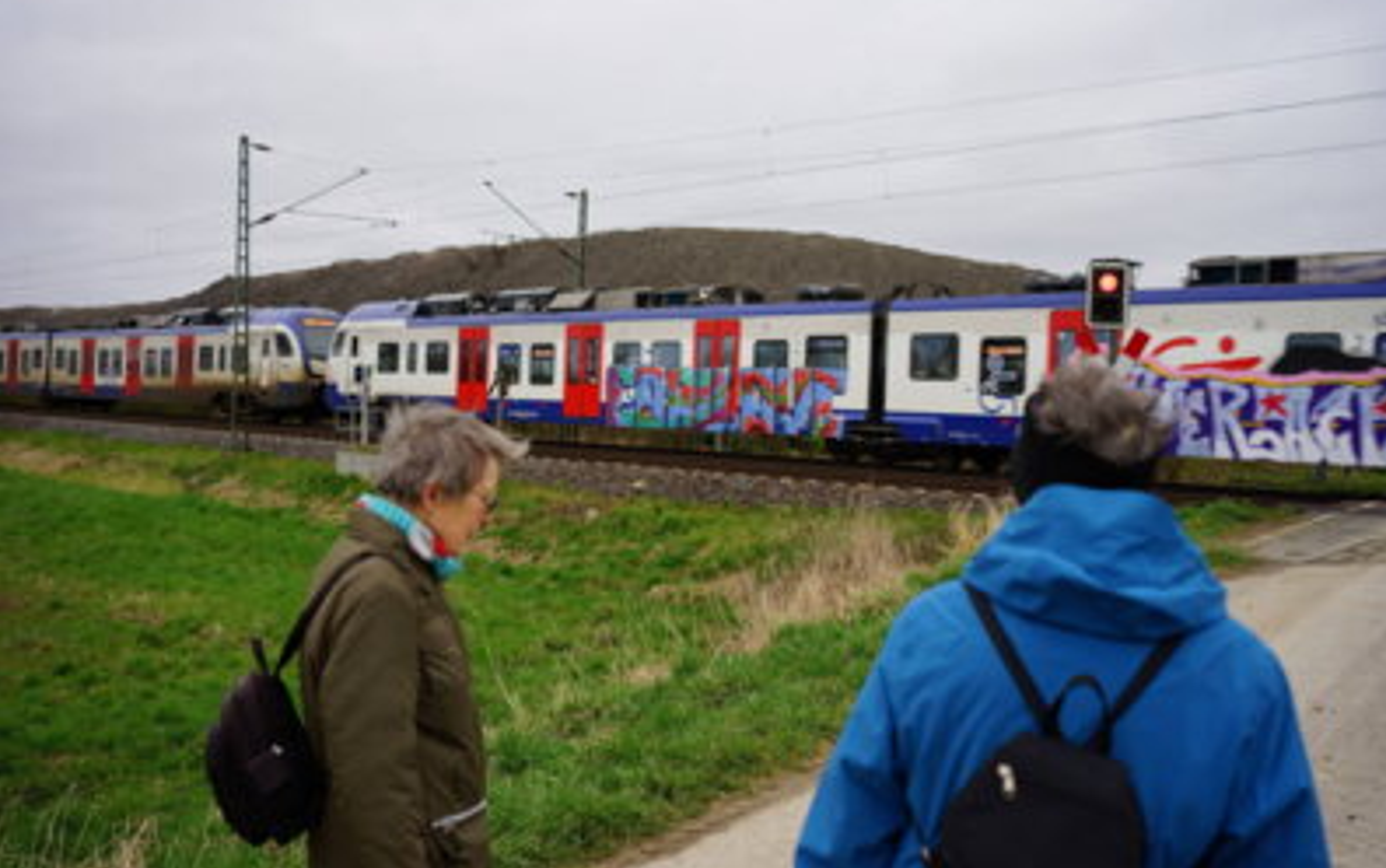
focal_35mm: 36
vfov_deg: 35.4
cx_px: 696
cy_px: 415
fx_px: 1361
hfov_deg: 54.0
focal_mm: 35
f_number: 4
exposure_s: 1/320
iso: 100
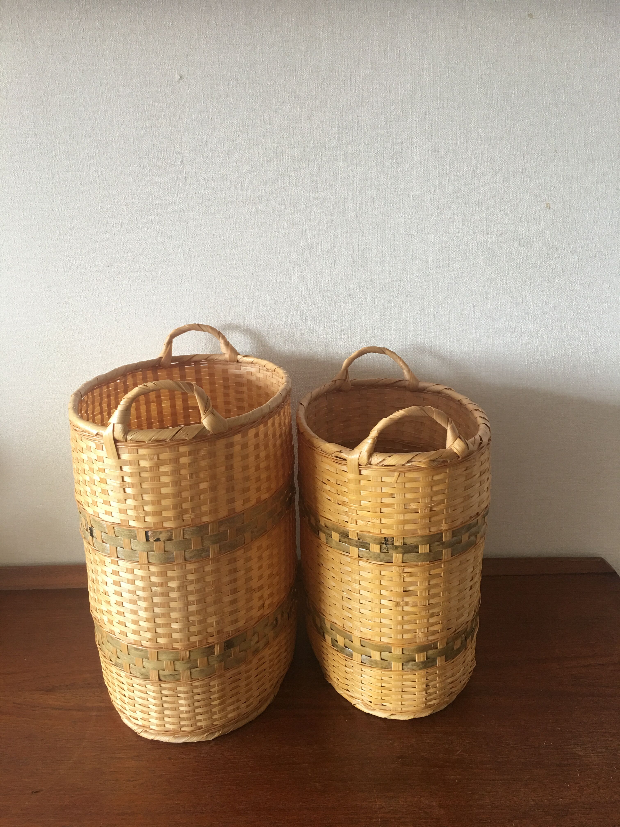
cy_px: 414
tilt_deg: -14.8
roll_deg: +0.5
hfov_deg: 48.2
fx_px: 693
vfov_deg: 61.7
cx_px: 310
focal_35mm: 29
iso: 50
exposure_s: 1/33
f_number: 2.2
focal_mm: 4.15
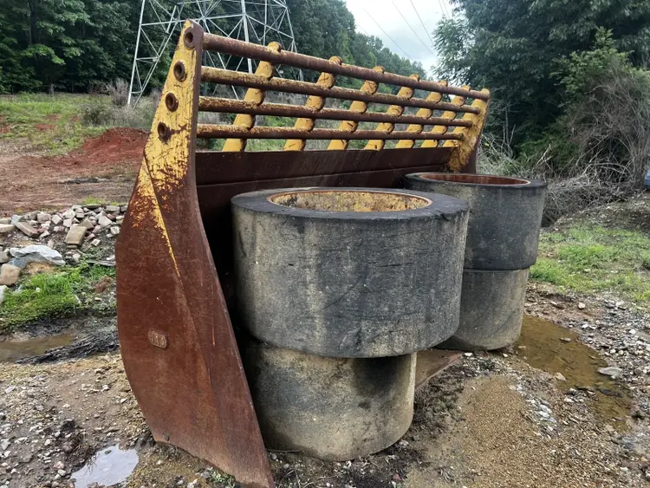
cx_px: 325
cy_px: 244
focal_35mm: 26
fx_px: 488
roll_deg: +4.9
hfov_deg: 67.3
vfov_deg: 53.1
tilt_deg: -10.1
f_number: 1.5
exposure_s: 1/263
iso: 40
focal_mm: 5.7
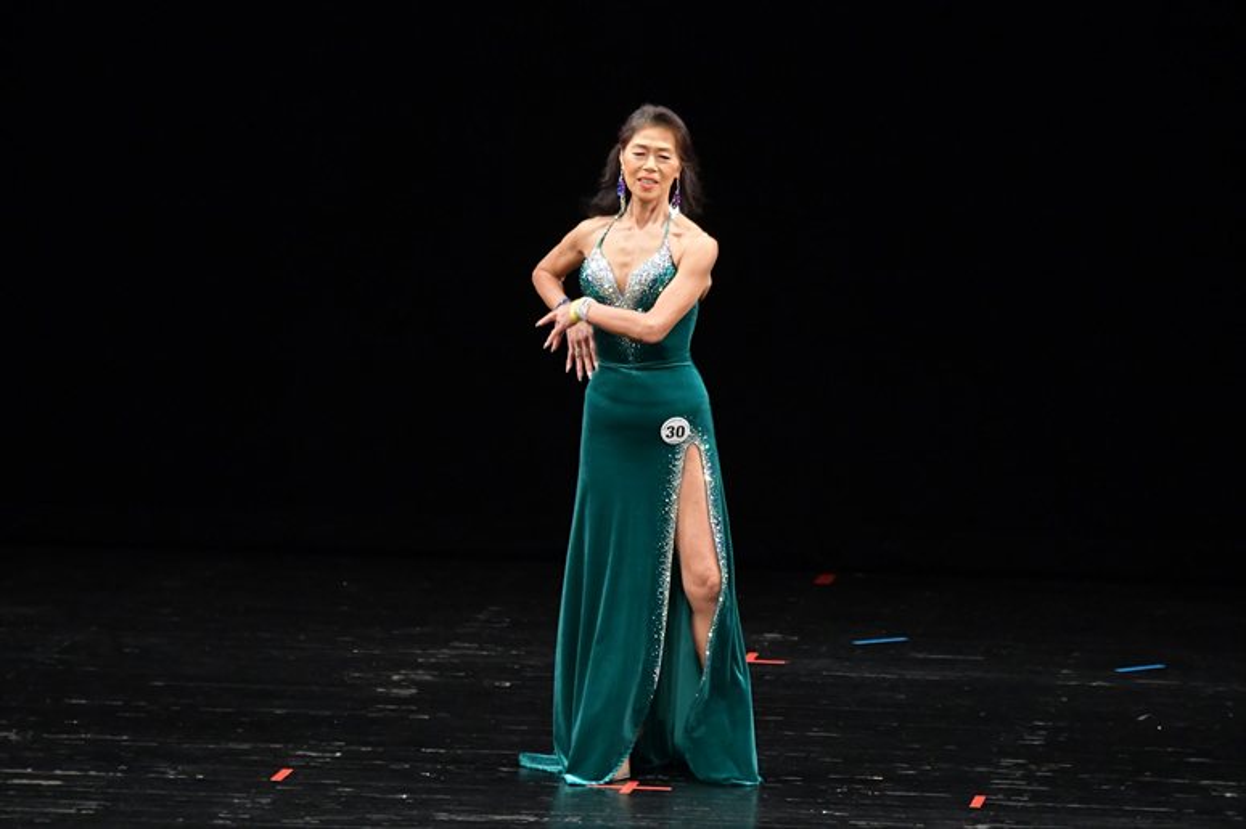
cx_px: 623
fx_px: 9341
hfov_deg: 7.6
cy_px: 414
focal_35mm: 270
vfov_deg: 5.1
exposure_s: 1/400
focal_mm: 180
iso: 3200
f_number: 5.6
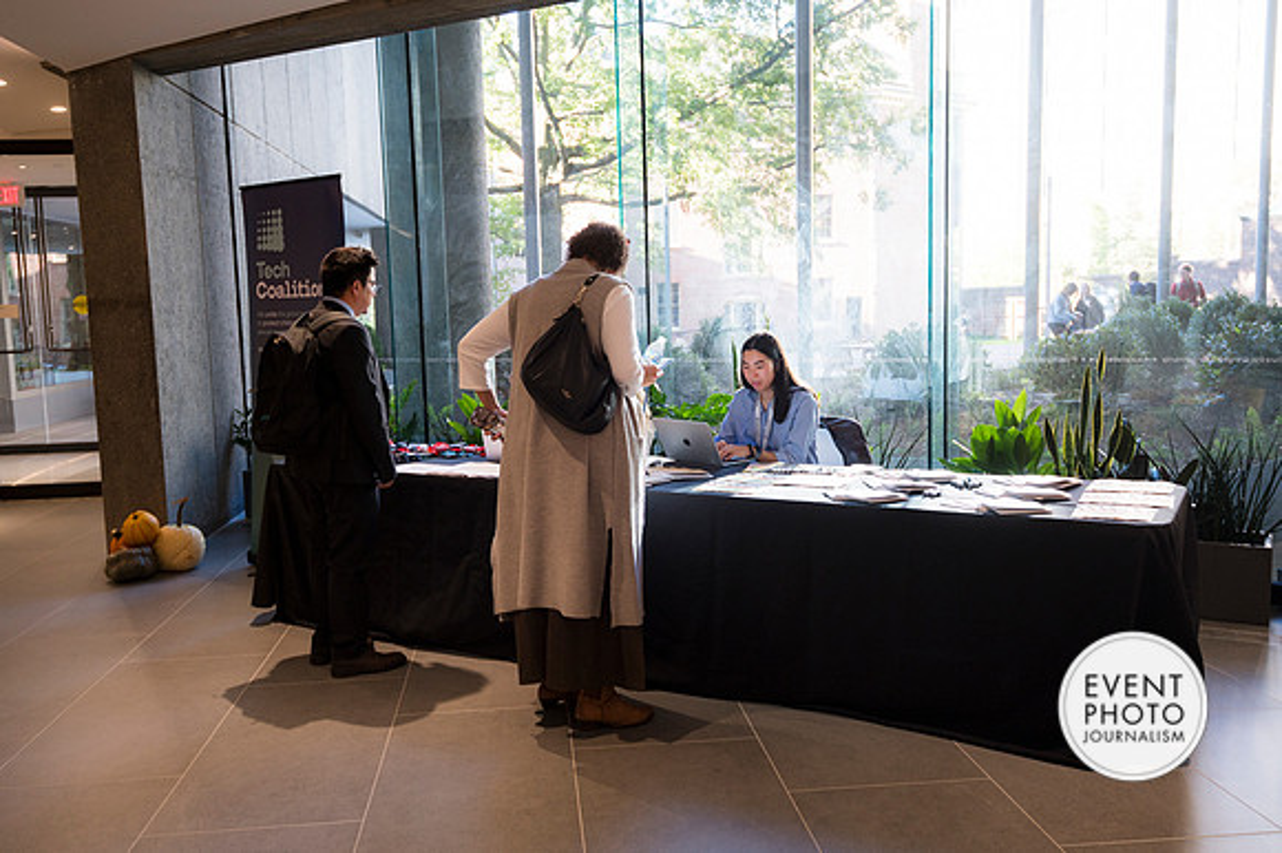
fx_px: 1032
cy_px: 426
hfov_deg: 63.7
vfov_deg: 44.9
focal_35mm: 29
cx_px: 641
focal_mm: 29
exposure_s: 1/125
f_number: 4
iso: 500
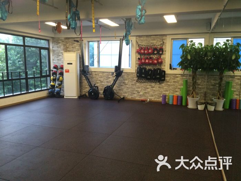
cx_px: 120
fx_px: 202
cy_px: 90
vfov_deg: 48.2
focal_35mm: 29
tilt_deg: -9.2
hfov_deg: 61.7
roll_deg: -1.0
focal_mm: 4.15
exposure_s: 1/33
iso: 160
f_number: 2.2
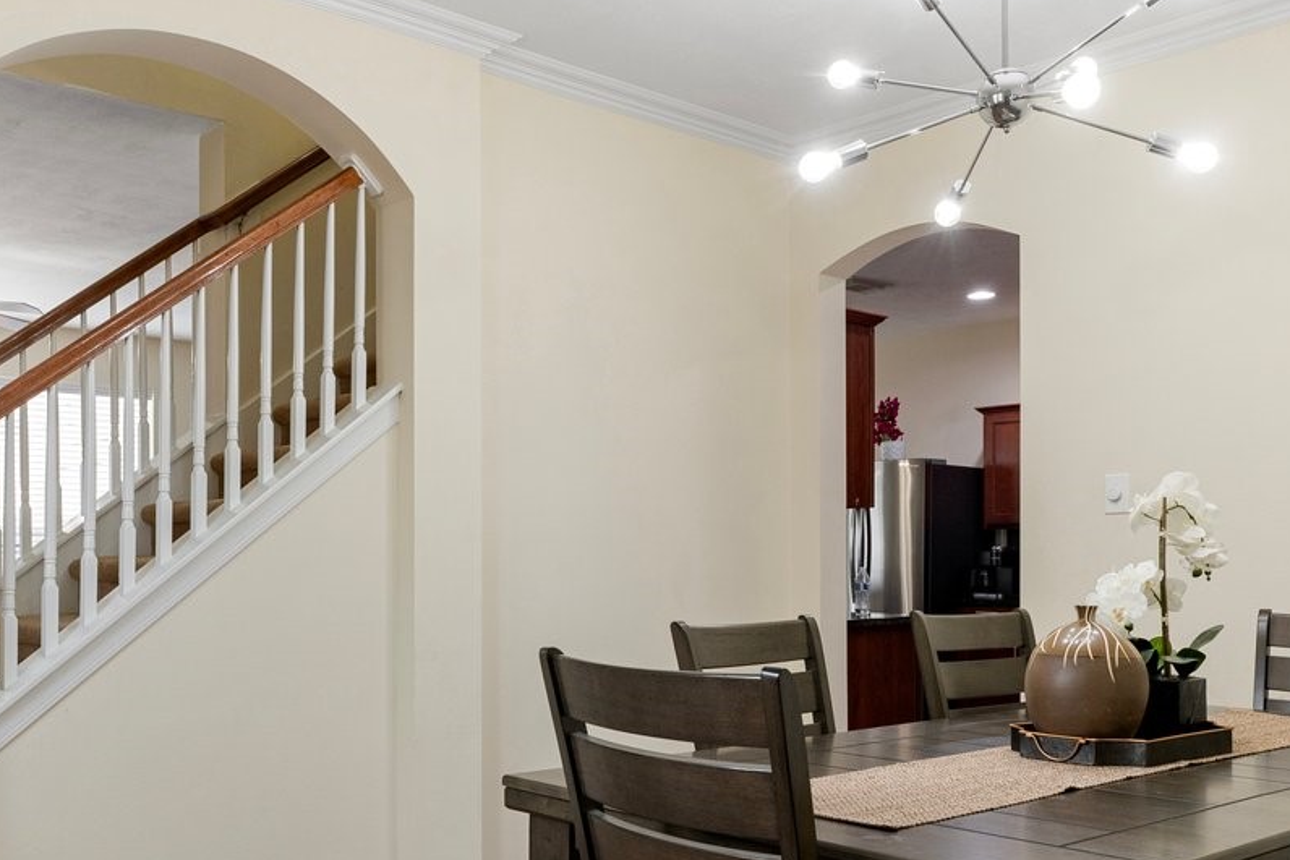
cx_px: 587
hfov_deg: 53.0
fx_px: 1290
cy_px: 547
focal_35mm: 36
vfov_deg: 36.6
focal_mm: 14
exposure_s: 1/8
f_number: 7.1
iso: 320
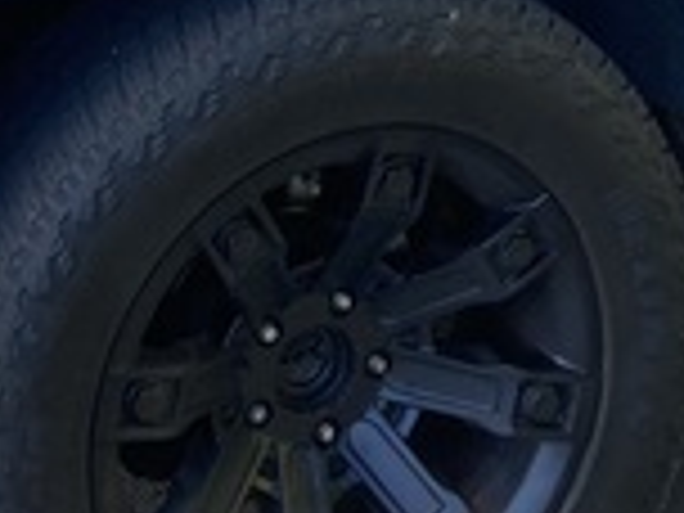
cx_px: 572
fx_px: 2905
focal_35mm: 147
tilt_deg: -5.4
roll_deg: -2.0
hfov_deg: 13.3
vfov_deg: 9.4
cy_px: -554
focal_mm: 3.99
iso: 20
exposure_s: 1/415
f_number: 1.8
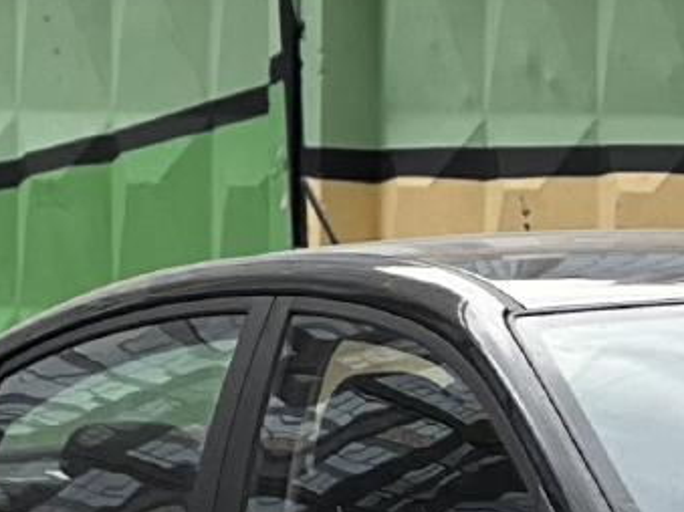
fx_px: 5827
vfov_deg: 5.0
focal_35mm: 295
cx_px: 837
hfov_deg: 6.7
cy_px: 505
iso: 32
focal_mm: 9
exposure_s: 1/121
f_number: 2.8
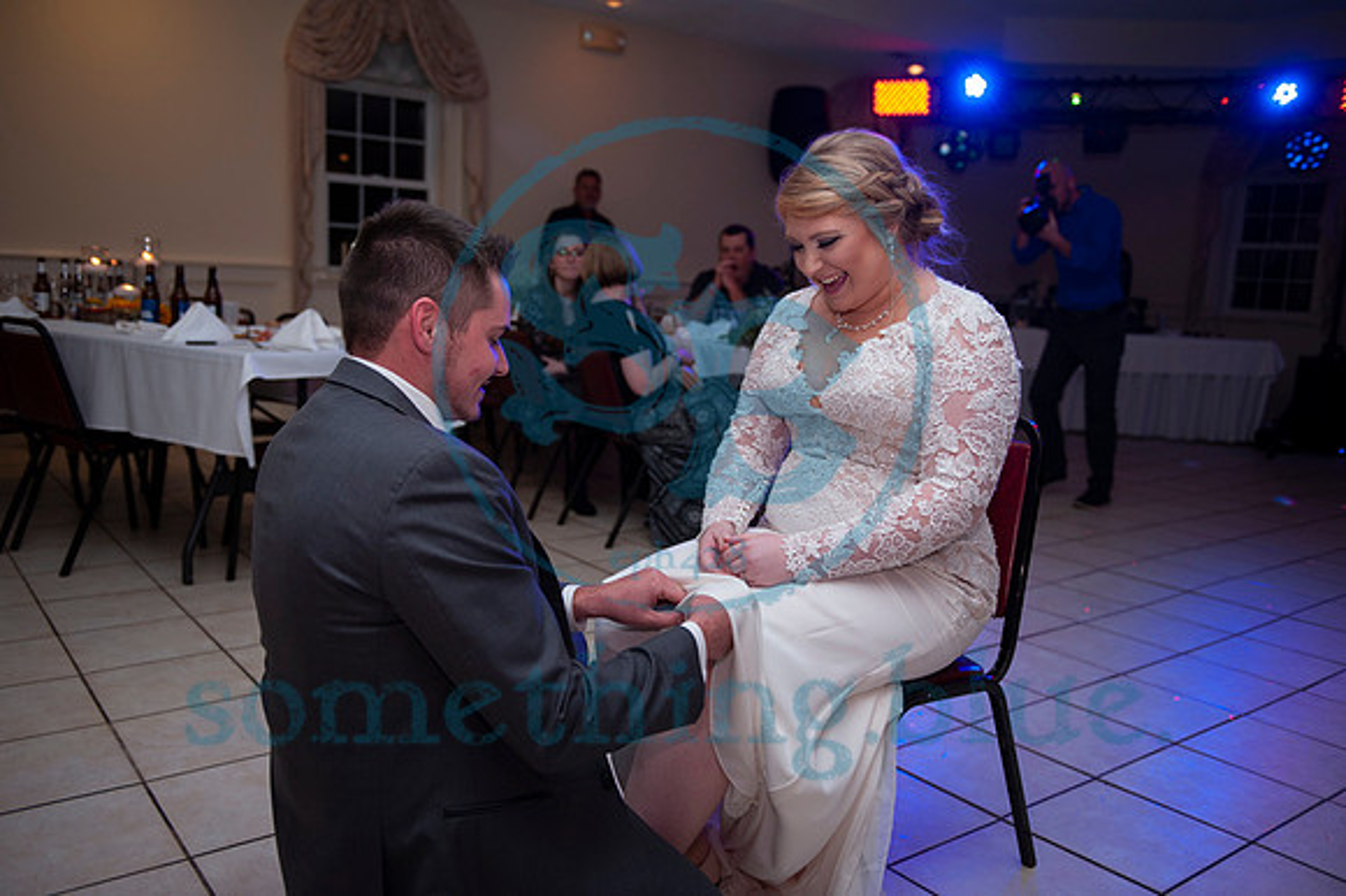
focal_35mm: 31
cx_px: 673
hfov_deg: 60.3
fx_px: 1158
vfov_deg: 42.3
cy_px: 448
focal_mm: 31
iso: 250
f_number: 2.8
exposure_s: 1/200
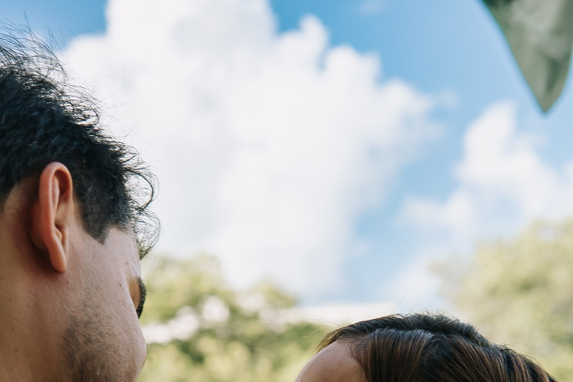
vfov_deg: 13.9
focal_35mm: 97
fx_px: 1544
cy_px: 366
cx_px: 188
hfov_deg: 20.9
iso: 100
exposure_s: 1/200
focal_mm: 30
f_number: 3.2
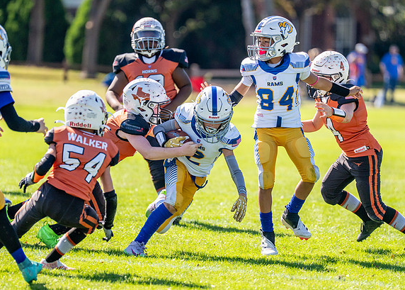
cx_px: 201
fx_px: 3820
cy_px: 157
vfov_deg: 4.3
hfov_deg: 6.1
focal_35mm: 332
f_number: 2.8
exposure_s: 1/5000
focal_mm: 200
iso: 250
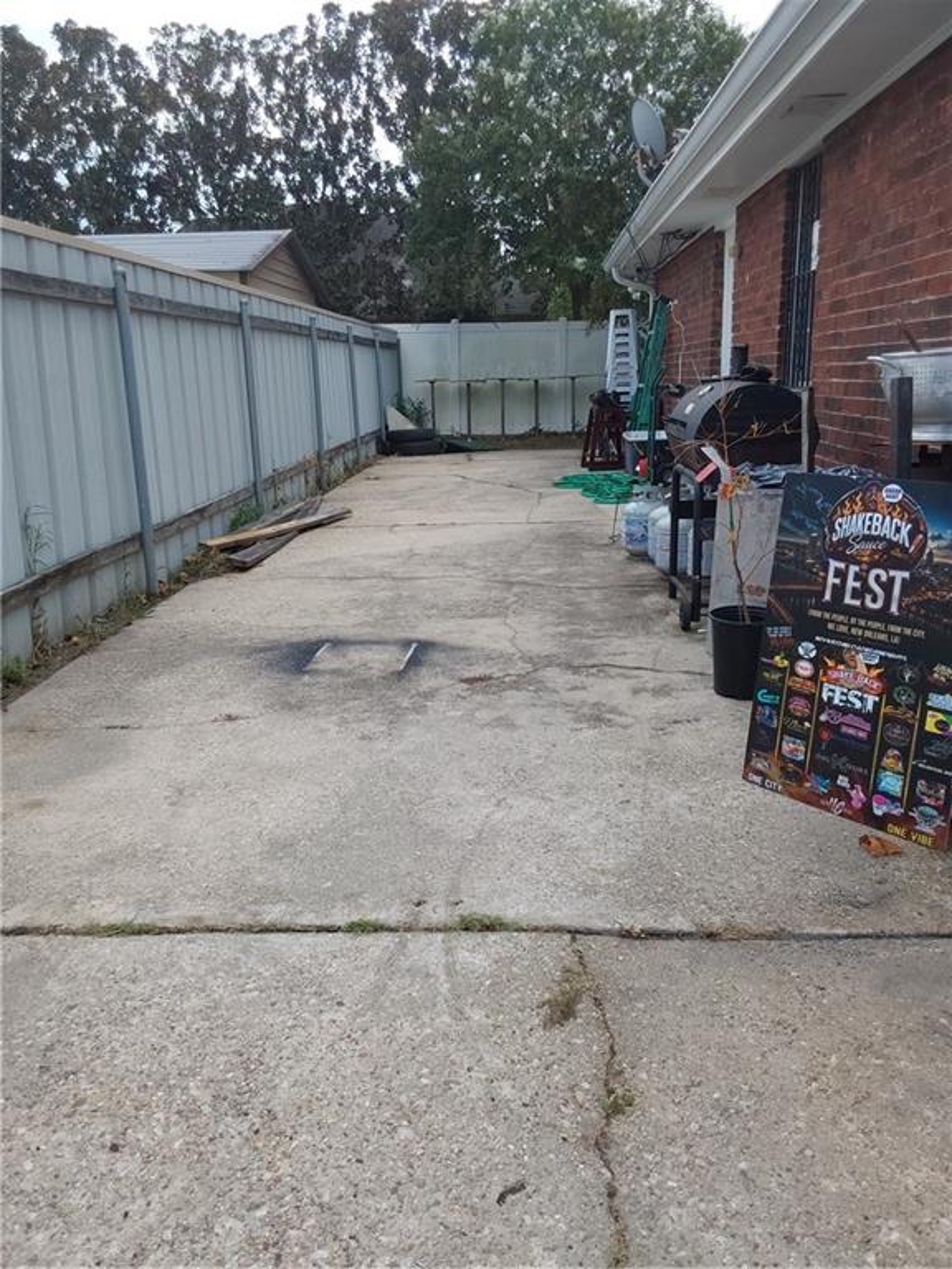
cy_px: 634
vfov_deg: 63.4
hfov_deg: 49.7
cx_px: 476
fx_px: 1027
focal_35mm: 28
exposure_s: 1/668
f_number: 1.9
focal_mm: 2.91
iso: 50
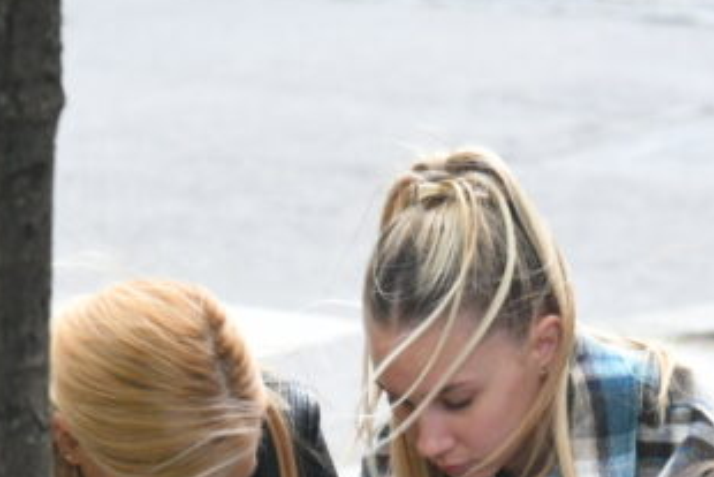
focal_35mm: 396
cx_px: 447
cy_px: 699
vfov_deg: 3.5
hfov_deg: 5.2
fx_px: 7857
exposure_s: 1/640
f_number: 4
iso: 1250
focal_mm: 120
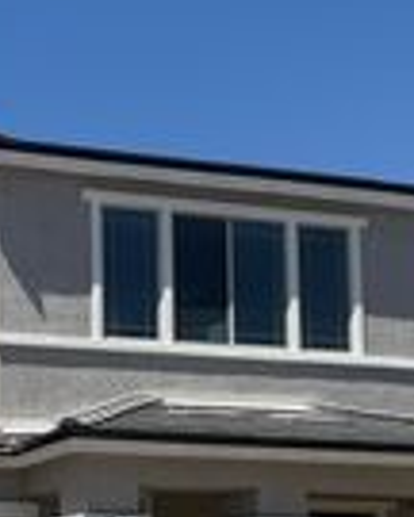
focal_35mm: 87
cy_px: 511
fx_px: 1332
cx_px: -130
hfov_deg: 16.6
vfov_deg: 21.3
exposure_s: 1/7353
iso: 80
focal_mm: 6.76
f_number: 1.78
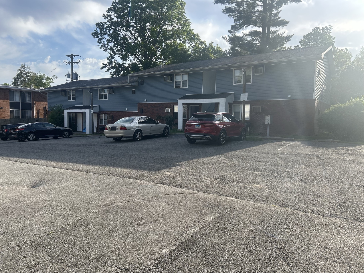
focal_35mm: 26
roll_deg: -0.5
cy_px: 136
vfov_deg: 53.1
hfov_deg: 67.3
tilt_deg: -4.2
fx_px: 273
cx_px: 182
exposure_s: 1/1972
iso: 50
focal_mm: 5.7
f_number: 1.5
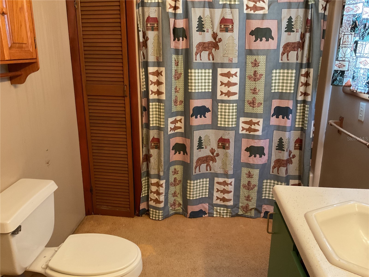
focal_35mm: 29
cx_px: 184
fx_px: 309
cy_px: 138
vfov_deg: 48.2
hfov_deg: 61.7
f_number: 1.8
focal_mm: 3
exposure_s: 1/30
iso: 250
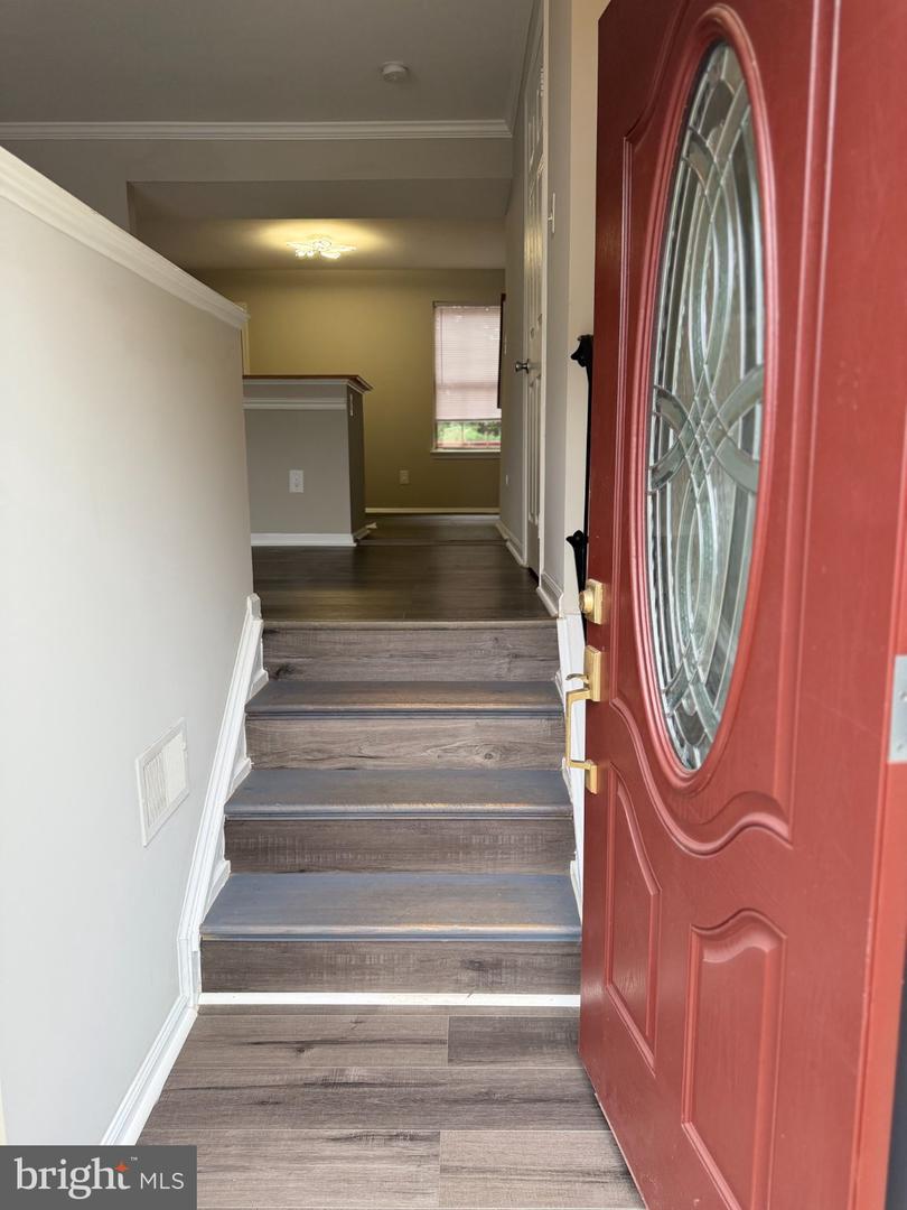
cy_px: 605
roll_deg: +0.4
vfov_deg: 71.6
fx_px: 838
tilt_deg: -8.8
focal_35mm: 24
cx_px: 454
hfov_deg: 56.8
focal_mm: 6.76
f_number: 1.78
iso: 160
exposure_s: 1/183
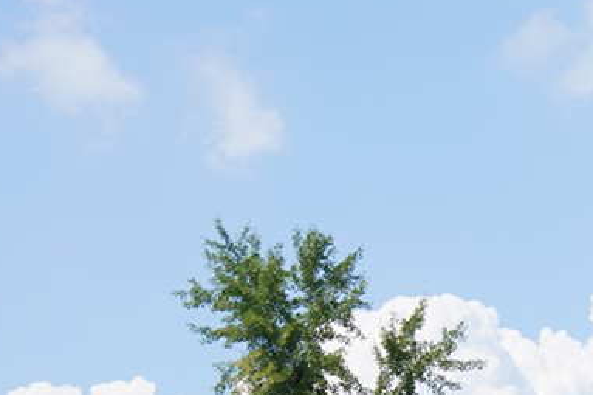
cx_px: 1005
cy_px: 1016
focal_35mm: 183
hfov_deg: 10.7
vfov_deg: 7.0
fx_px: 3013
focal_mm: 35
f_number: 11
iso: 100
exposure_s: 1/100
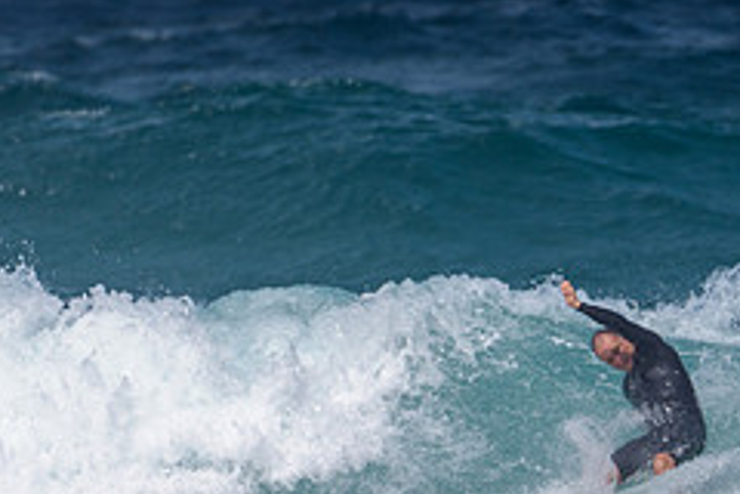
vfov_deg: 0.9
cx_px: 671
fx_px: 30482
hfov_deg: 1.4
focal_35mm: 1483
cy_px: 479
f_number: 5.6
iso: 72
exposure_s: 1/2000
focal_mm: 500
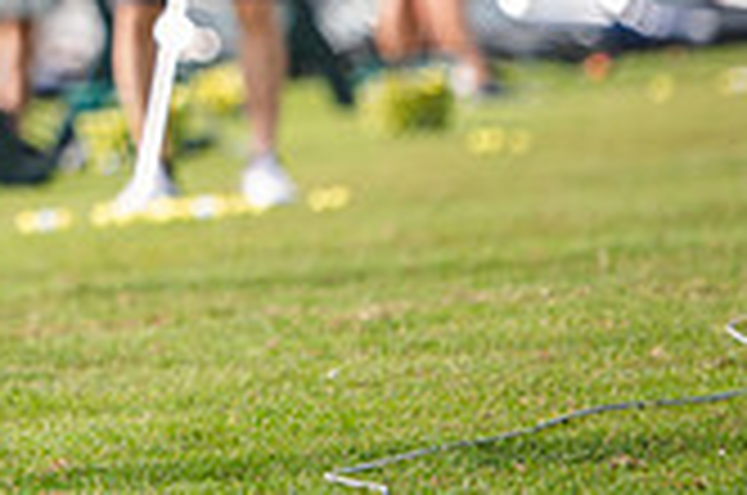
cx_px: -414
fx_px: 11246
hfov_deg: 3.8
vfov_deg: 2.5
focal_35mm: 543
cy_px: -322
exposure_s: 1/640
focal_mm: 155
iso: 80
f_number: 3.2
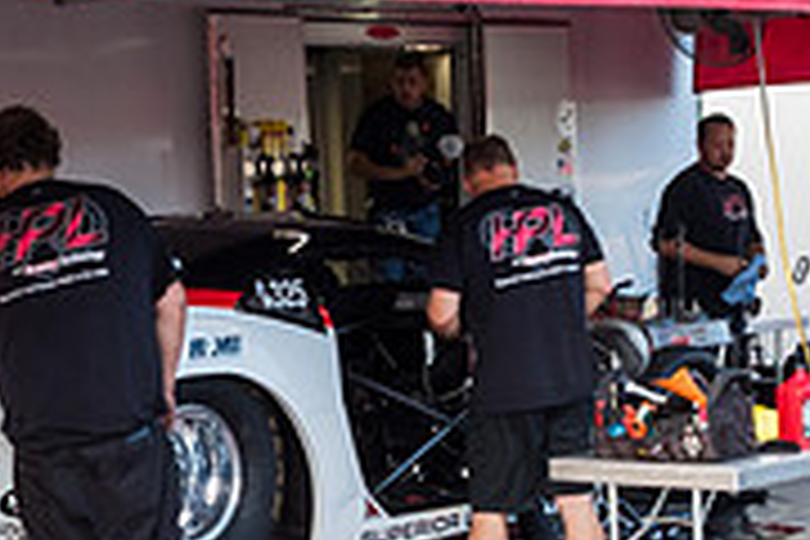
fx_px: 2025
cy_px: 457
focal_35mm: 90
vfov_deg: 15.1
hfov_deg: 22.5
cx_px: 279
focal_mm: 18.8
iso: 400
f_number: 9
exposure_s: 1/80
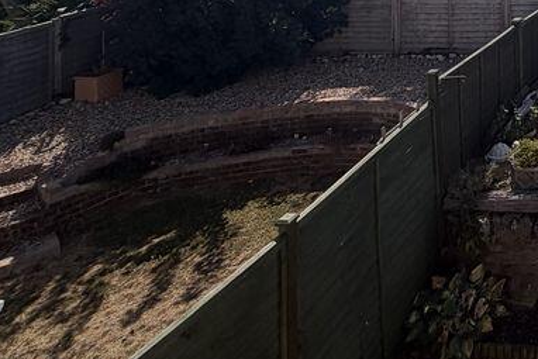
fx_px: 583
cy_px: -160
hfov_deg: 33.8
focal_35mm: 39
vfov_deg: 26.3
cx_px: 718
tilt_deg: +1.7
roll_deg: +2.0
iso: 20
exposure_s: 1/1745
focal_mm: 2.22
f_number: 2.2
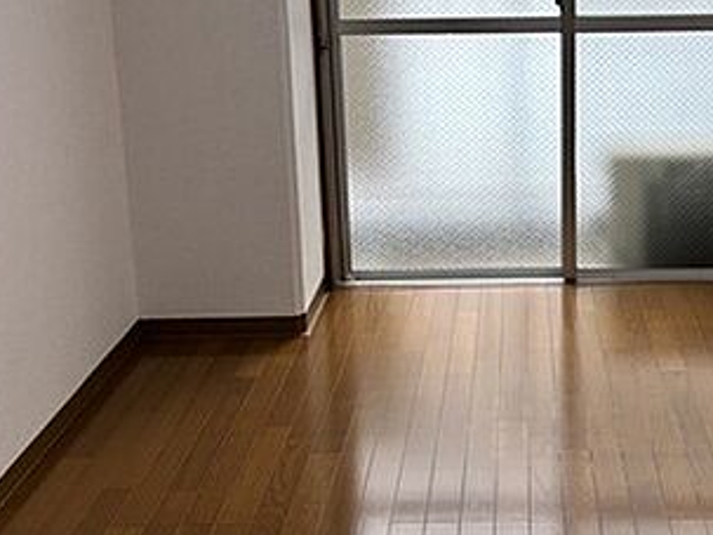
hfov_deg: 34.2
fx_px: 1132
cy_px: 127
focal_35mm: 55
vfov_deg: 26.2
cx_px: 537
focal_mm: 5.96
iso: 50
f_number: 1.6
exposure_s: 1/120
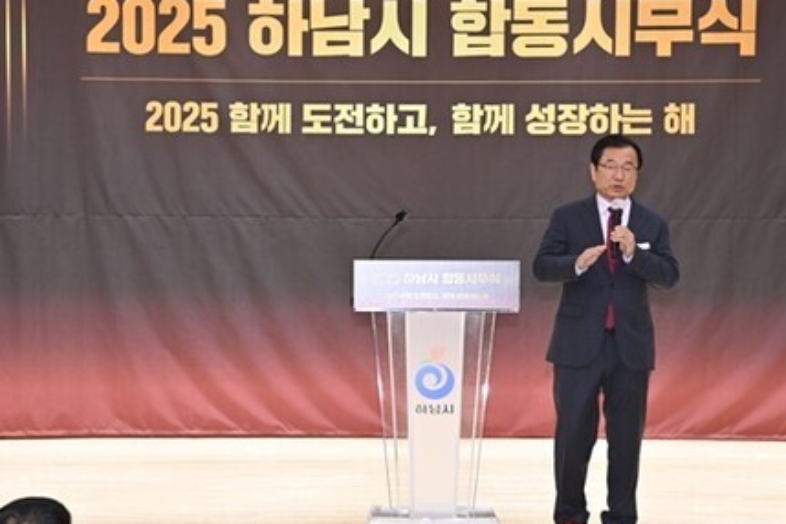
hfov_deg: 20.8
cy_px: 257
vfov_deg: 14.0
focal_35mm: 98
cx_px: 387
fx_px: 2139
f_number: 4.5
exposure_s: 1/60.2
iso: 800
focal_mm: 70
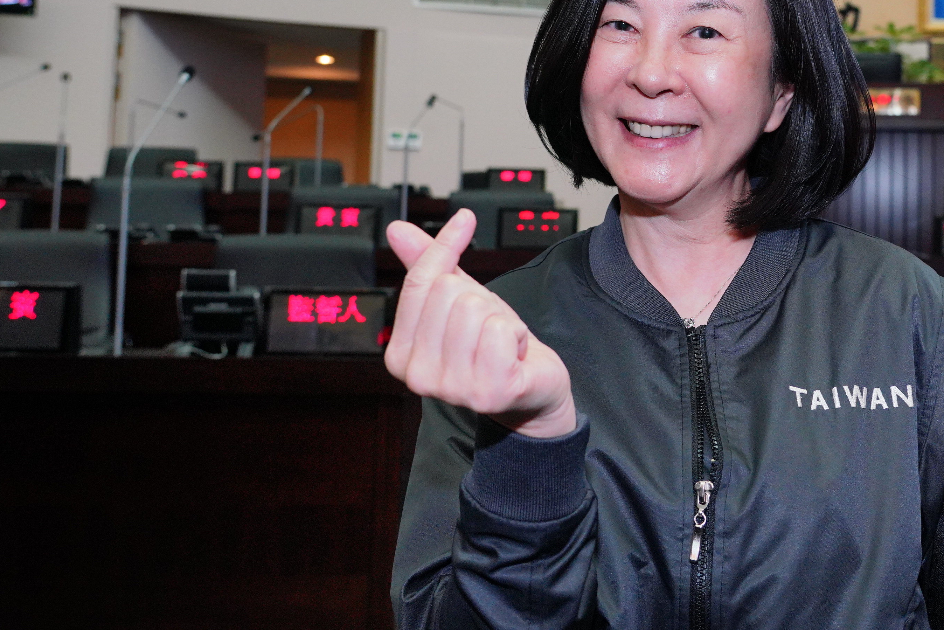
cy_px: 101
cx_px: 730
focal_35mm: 46
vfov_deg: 28.5
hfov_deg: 41.2
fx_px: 1206
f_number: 4.5
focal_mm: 24
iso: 1600
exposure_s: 1/200
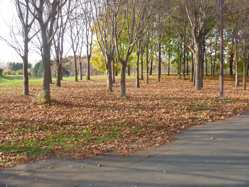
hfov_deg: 52.6
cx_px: 124
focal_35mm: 35
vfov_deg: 40.7
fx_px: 252
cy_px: 94
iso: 200
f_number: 4.5
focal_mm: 6.3
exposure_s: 1/250
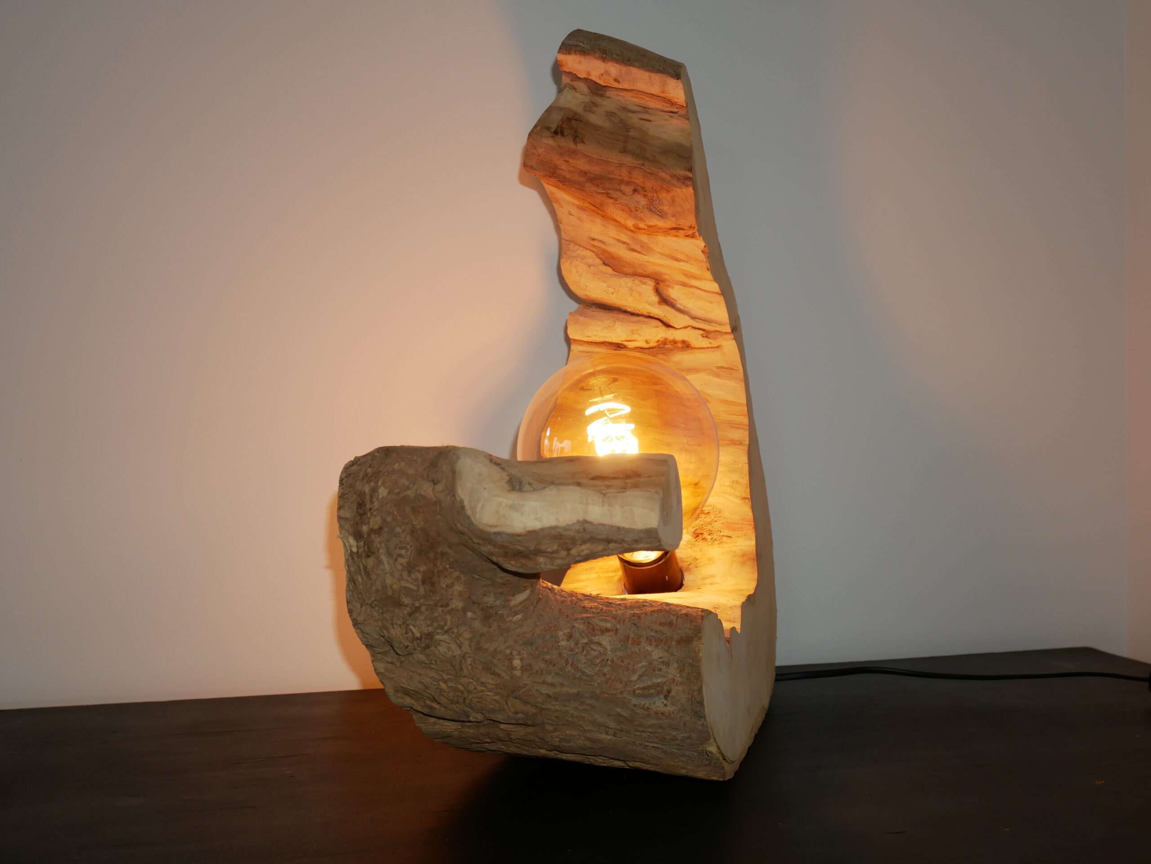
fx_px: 1264
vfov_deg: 37.7
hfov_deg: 49.0
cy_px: 432
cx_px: 576
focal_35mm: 38
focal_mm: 19
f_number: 4.3
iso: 250
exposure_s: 1/60
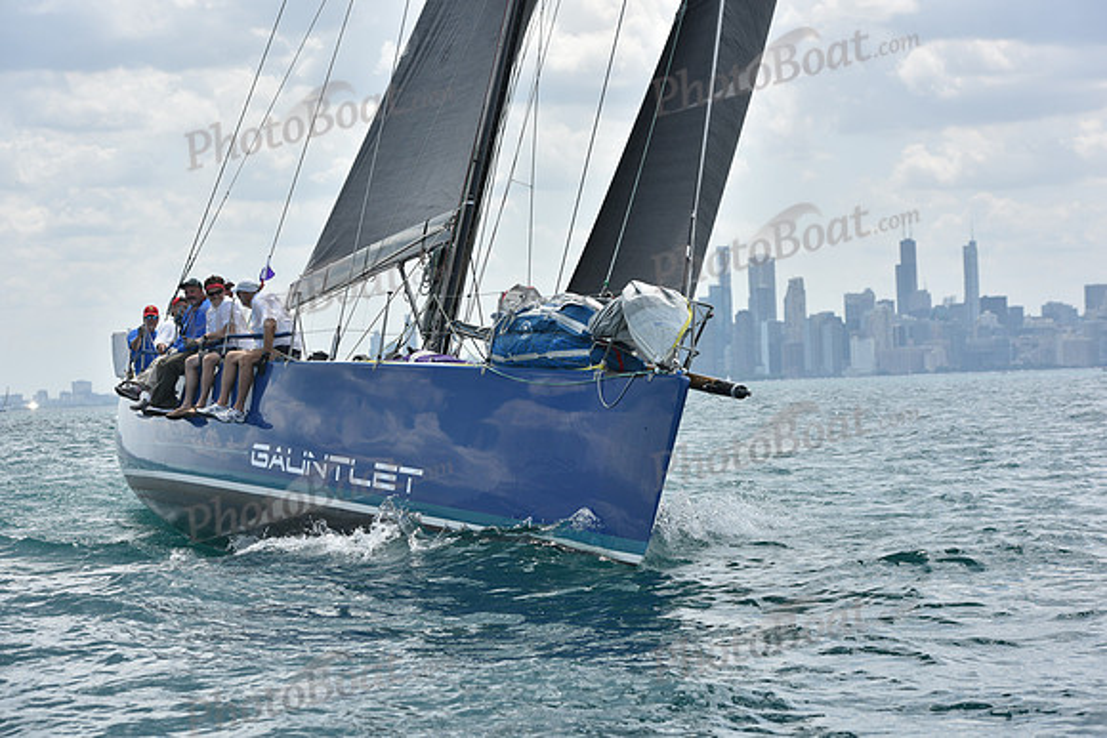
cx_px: 554
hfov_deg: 22.1
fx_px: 2830
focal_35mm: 92
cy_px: 369
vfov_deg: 14.9
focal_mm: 92
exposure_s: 1/1250
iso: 250
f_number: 7.1
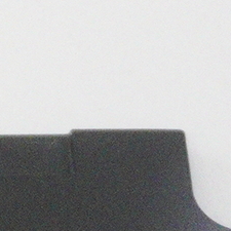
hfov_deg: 3.5
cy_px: 495
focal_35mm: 482
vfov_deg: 3.6
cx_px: -517
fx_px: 3639
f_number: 5.6
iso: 5000
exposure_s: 1/250
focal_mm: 34
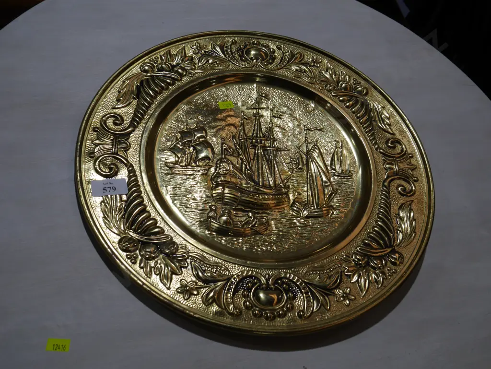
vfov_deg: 39.7
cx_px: 246
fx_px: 511
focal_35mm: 36
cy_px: 184
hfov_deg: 51.3
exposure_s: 1/160
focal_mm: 18
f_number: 5.6
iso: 200
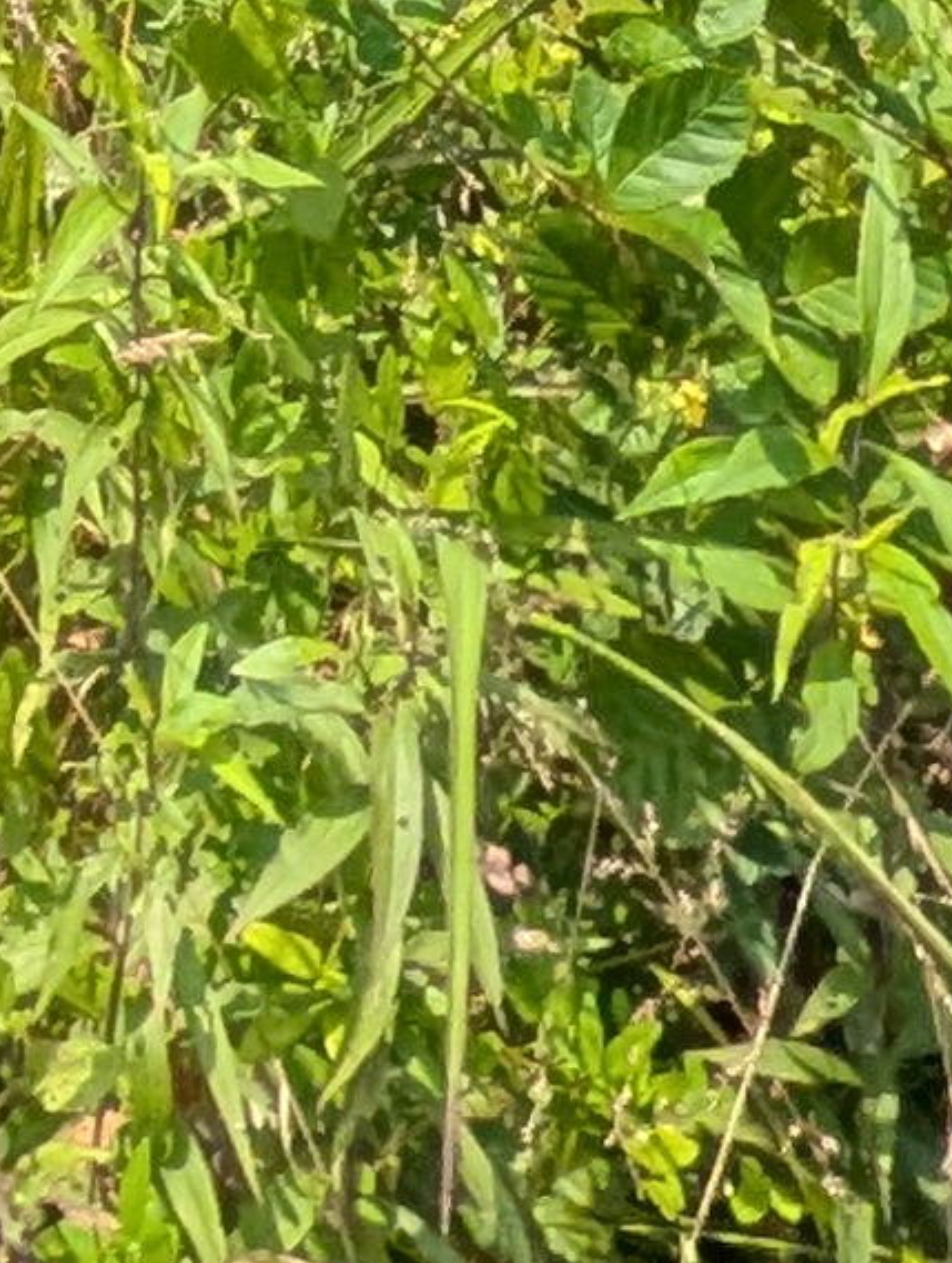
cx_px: -1254
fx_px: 3143
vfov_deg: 11.4
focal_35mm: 86
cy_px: -2557
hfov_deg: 13.3
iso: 51
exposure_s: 1/1427
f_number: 1.7
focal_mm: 2.02
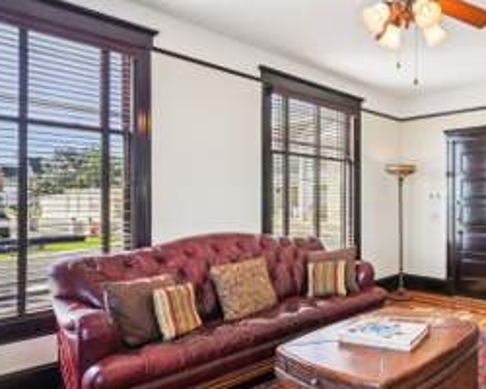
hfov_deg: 57.6
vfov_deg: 53.2
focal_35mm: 27
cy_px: 201
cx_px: 410
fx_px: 388
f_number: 8
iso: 100
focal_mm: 15
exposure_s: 1/30
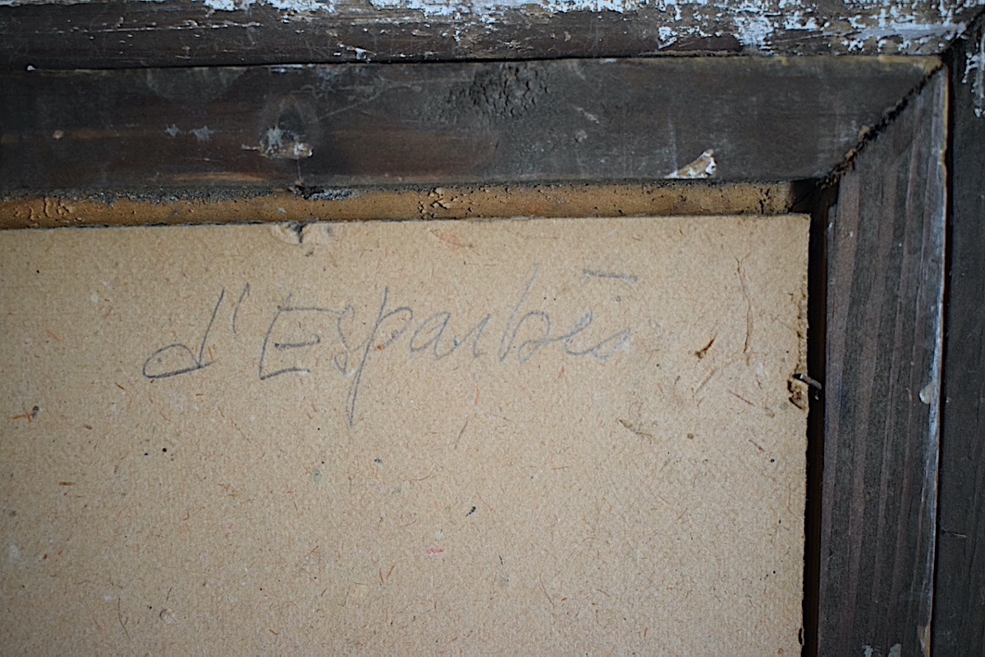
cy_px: 328
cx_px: 492
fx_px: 1190
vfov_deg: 30.8
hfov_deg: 45.0
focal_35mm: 44
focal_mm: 29
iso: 1800
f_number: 4.2
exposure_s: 1/125
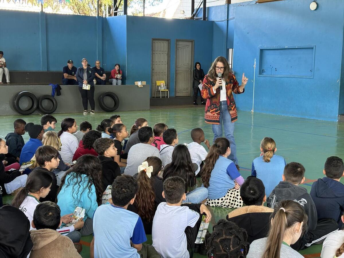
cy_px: 129
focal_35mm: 52
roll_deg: -0.7
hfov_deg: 36.8
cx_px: 172
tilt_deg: -7.2
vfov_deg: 28.0
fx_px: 517
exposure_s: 1/60
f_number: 1.6
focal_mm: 5.96
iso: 80
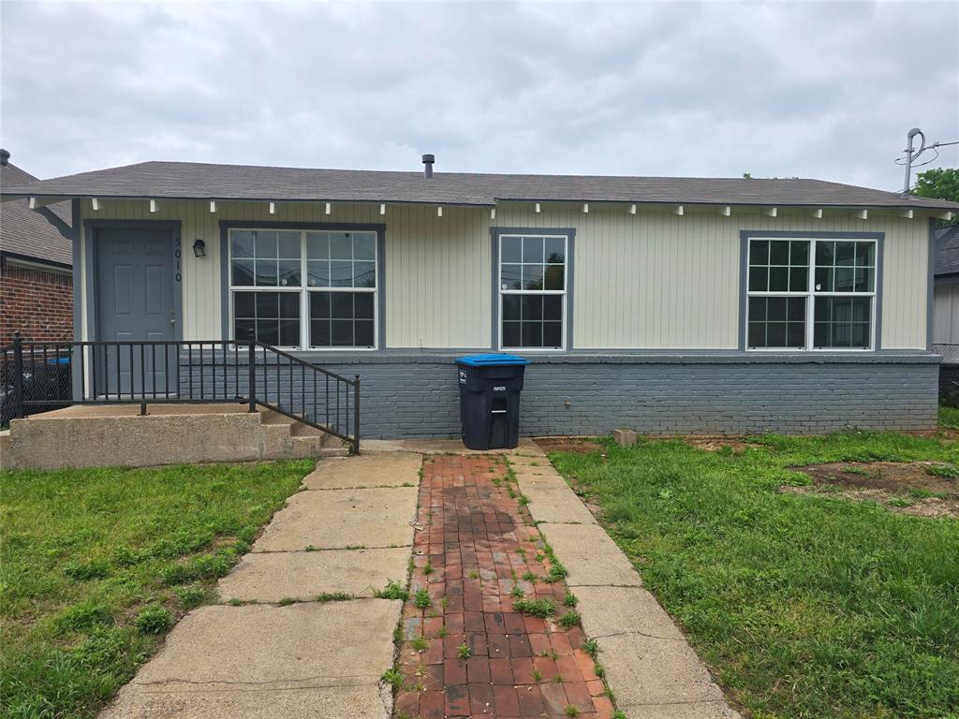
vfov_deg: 58.9
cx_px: 480
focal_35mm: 23
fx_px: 637
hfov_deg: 73.9
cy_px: 360
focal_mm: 6.3
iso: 12
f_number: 1.7
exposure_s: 1/514
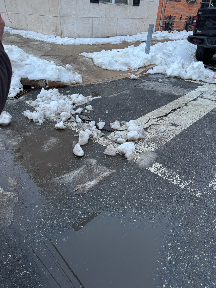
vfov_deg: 71.6
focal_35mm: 24
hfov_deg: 56.8
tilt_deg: -31.5
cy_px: 144
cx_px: 108
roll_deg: -1.3
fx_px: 200
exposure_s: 1/74
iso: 200
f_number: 1.78
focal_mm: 6.76
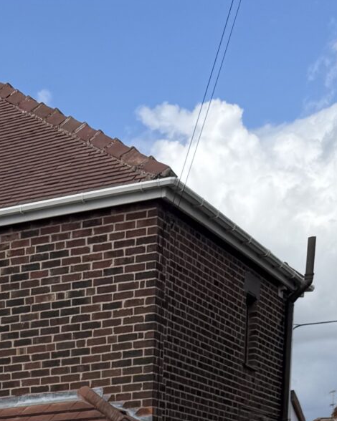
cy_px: 852
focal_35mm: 102
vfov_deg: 15.1
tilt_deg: -14.6
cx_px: -187
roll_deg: +2.4
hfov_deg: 14.0
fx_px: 1272
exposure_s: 1/6173
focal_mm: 6.76
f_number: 1.78
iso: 80
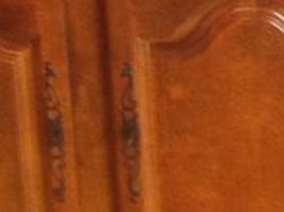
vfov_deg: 7.5
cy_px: -166
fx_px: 1573
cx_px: 183
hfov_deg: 10.3
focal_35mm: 192
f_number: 2.4
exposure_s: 1/15
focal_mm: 4.28
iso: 200
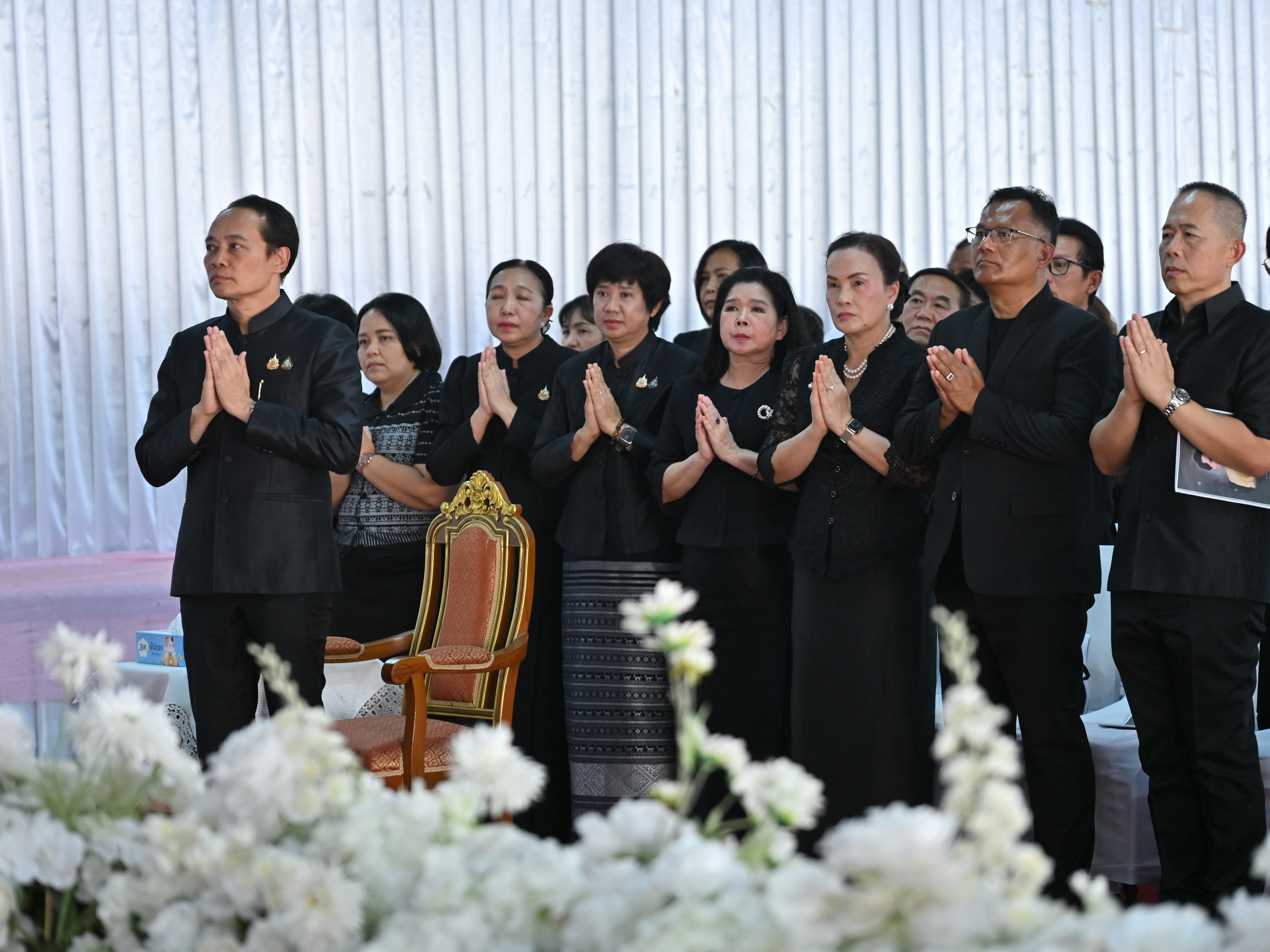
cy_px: 476
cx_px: 608
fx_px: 4403
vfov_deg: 12.3
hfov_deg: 16.4
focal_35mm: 120
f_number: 4
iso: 640
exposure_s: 1/200
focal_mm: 110
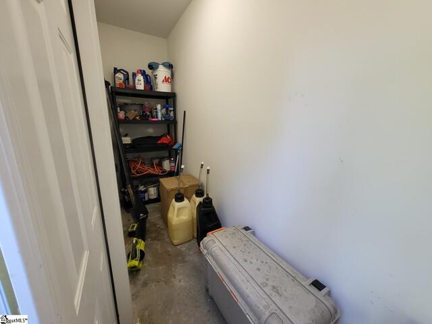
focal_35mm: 13
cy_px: 162
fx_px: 162
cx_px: 216
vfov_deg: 89.9
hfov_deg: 106.2
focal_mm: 1.74
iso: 80
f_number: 2.2
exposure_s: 1/60
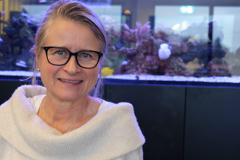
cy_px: 86
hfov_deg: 41.1
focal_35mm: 48
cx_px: 108
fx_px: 320
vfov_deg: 28.1
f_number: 3.2
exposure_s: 1/70
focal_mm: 26.5
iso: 640
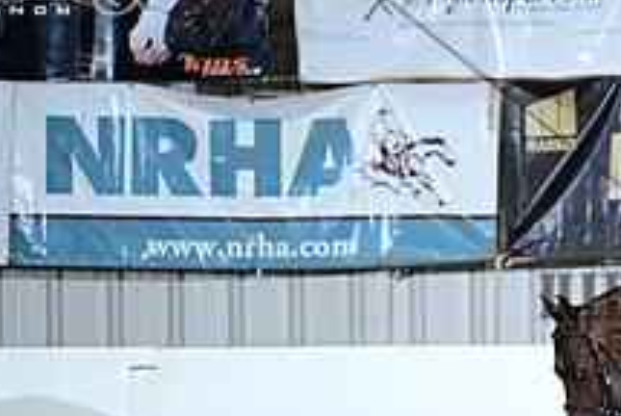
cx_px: 791
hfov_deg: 3.8
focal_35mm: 539
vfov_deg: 2.6
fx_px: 9310
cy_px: 319
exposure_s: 1/203
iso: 800
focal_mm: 200
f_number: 2.8
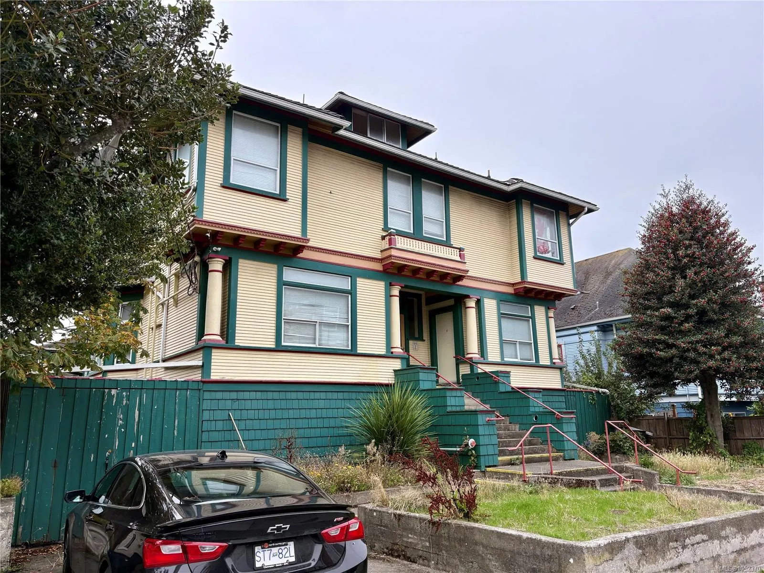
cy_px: 286
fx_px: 574
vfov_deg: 53.1
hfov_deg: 67.3
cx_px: 382
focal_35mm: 26
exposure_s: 1/687
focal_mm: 5.96
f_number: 1.6
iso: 50
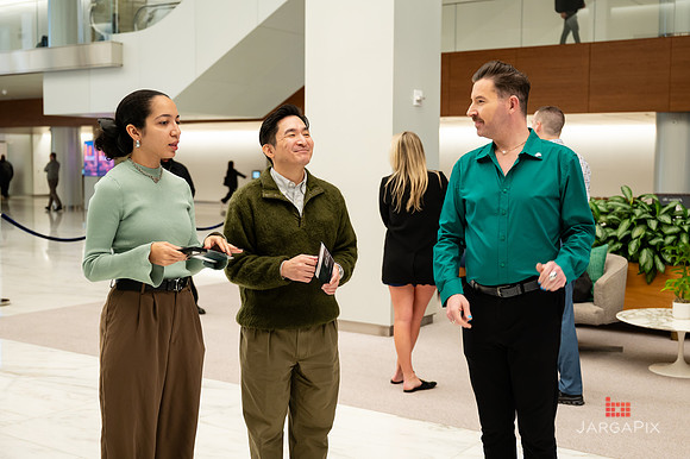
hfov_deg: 45.0
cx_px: 363
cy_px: 217
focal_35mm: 43
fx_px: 832
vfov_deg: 30.9
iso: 1000
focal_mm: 41
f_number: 3.2
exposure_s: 1/160
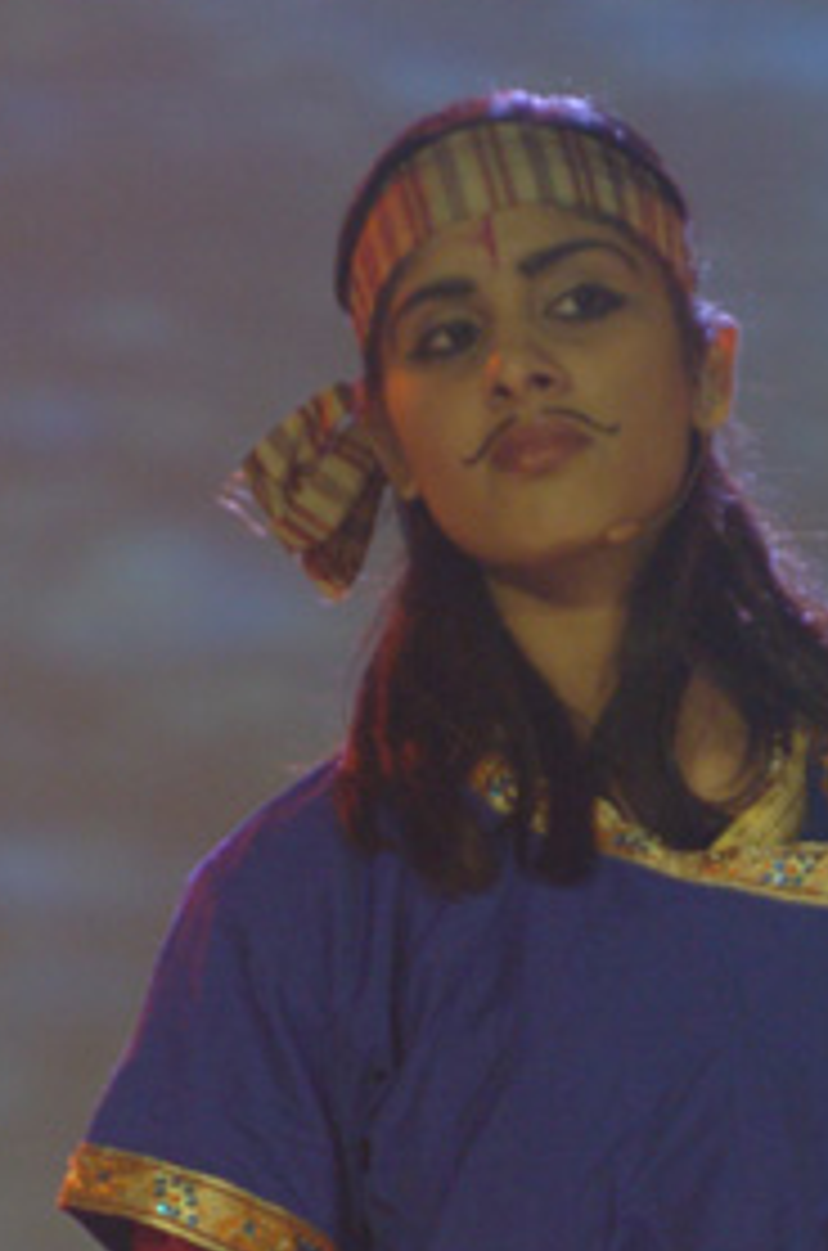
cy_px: 1174
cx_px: 578
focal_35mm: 550
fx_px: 19069
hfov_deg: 2.5
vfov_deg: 3.8
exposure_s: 1/100
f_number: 2.8
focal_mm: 170
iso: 800
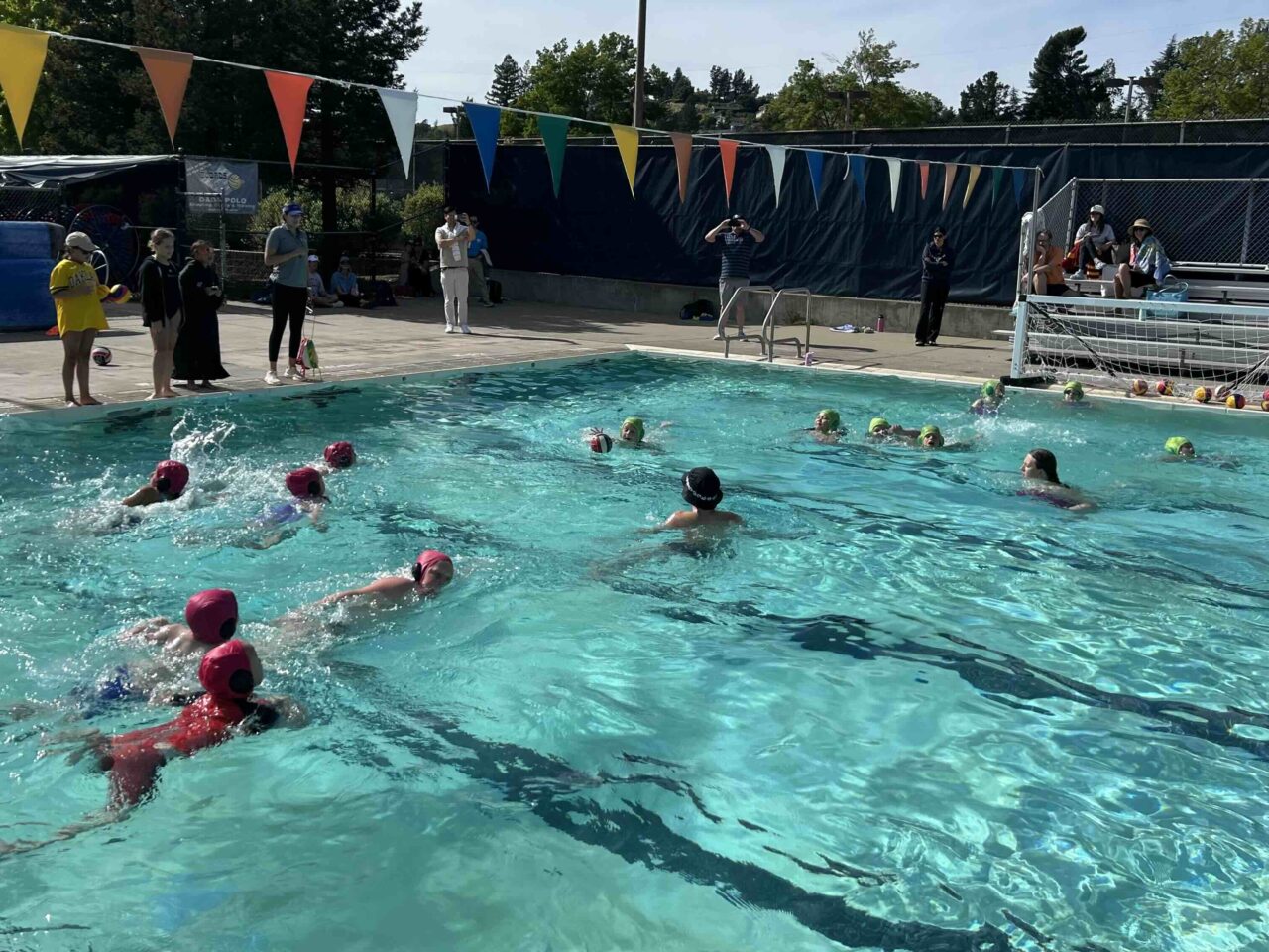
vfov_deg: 53.1
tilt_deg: -10.7
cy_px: 476
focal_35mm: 26
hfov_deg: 67.3
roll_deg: -1.5
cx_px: 634
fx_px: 953
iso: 50
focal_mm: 5.7
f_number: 1.5
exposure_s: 1/6993
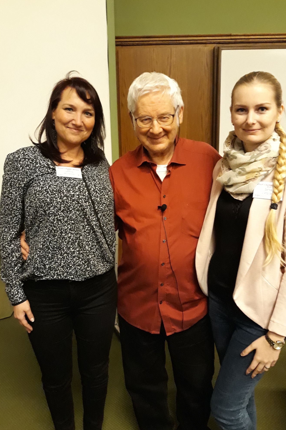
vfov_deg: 63.7
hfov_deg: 44.9
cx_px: 156
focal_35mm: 29
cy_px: 213
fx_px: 346
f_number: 1.7
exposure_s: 1/25
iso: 500
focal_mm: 3.71
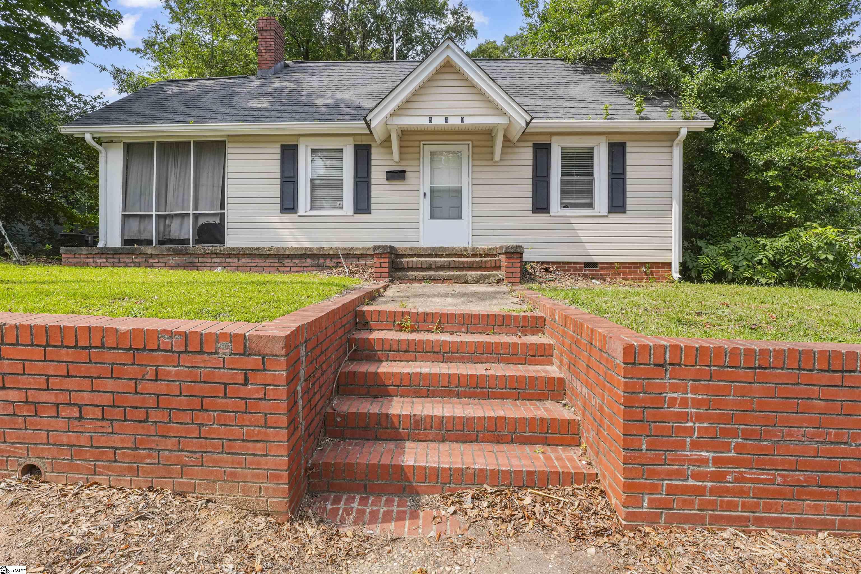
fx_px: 402
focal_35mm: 17
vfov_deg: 71.1
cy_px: 287
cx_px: 430
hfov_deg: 94.0
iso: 400
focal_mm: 11.2
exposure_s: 1/60
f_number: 9
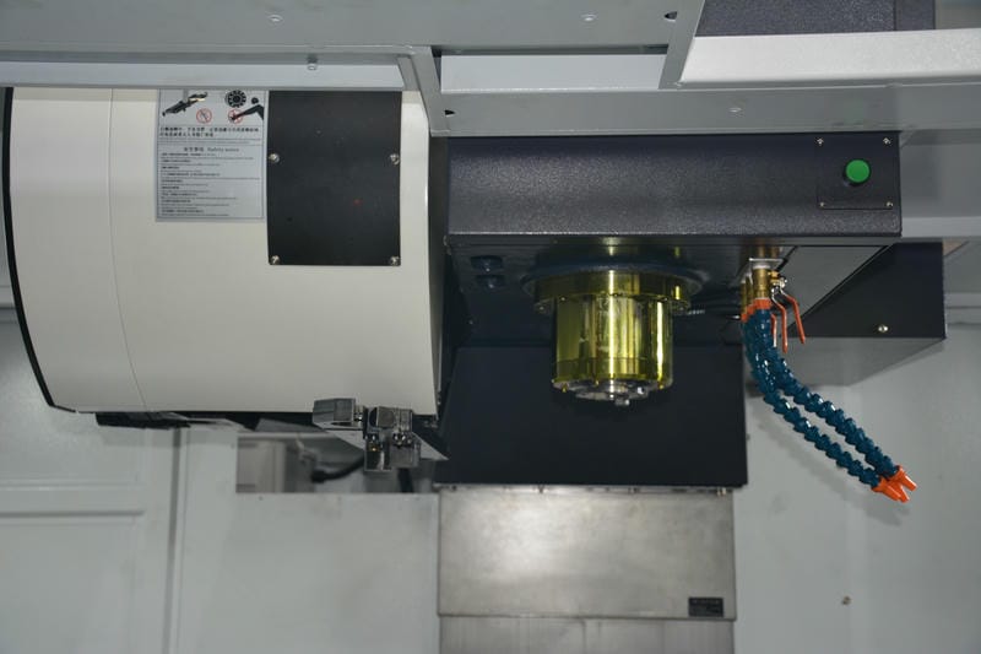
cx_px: 490
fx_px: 1308
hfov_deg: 41.1
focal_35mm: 48
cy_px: 327
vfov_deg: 28.1
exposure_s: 1/60
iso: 400
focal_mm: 32
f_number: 4
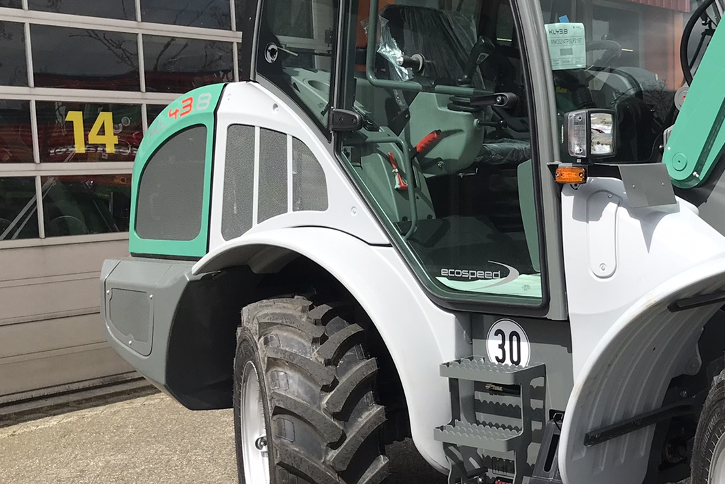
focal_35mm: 56
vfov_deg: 24.1
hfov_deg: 34.5
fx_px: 1128
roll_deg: +0.5
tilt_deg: -6.0
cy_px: 298
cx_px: 582
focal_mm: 3.99
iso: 20
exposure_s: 1/2283
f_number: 1.8
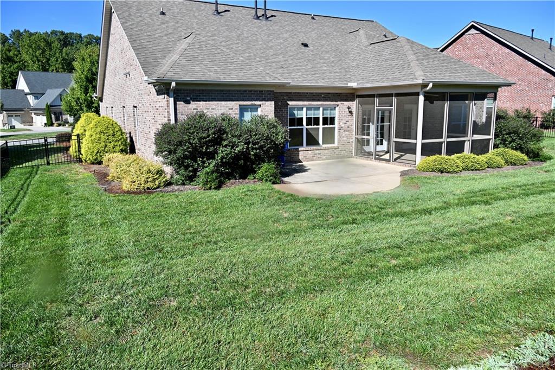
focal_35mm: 27
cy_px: 185
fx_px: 416
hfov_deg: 67.4
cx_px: 278
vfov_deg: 47.9
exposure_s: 1/320
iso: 100
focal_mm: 18
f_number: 6.3
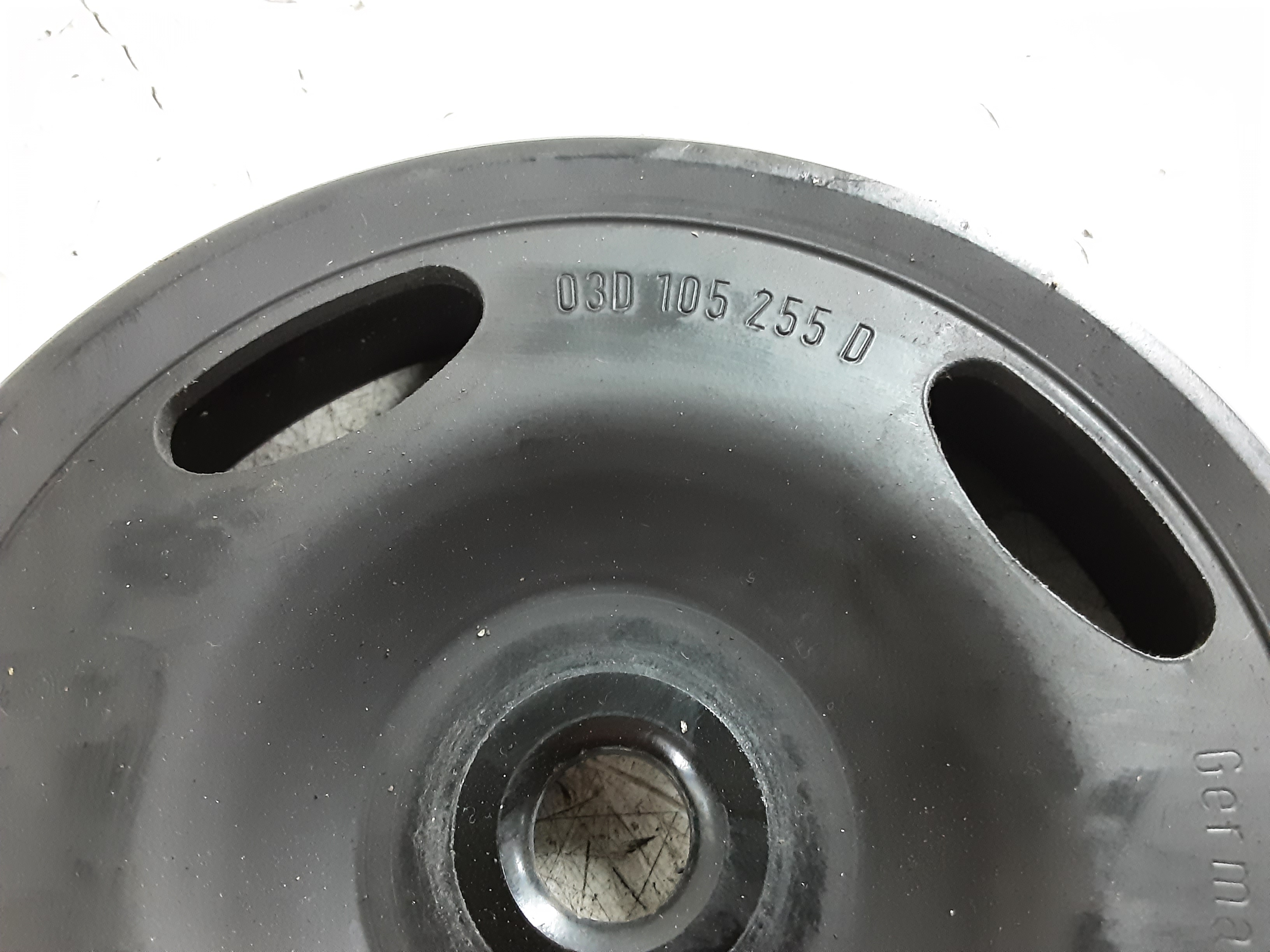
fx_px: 991
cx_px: 635
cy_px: 476
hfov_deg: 65.3
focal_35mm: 27
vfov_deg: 51.4
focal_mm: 2.91
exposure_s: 1/20
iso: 400
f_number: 1.9
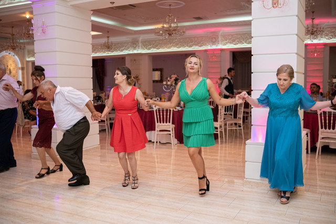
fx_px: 327
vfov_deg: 37.9
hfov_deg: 54.4
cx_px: 168
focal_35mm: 35
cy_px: 112
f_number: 2
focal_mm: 23
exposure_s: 1/125
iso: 640
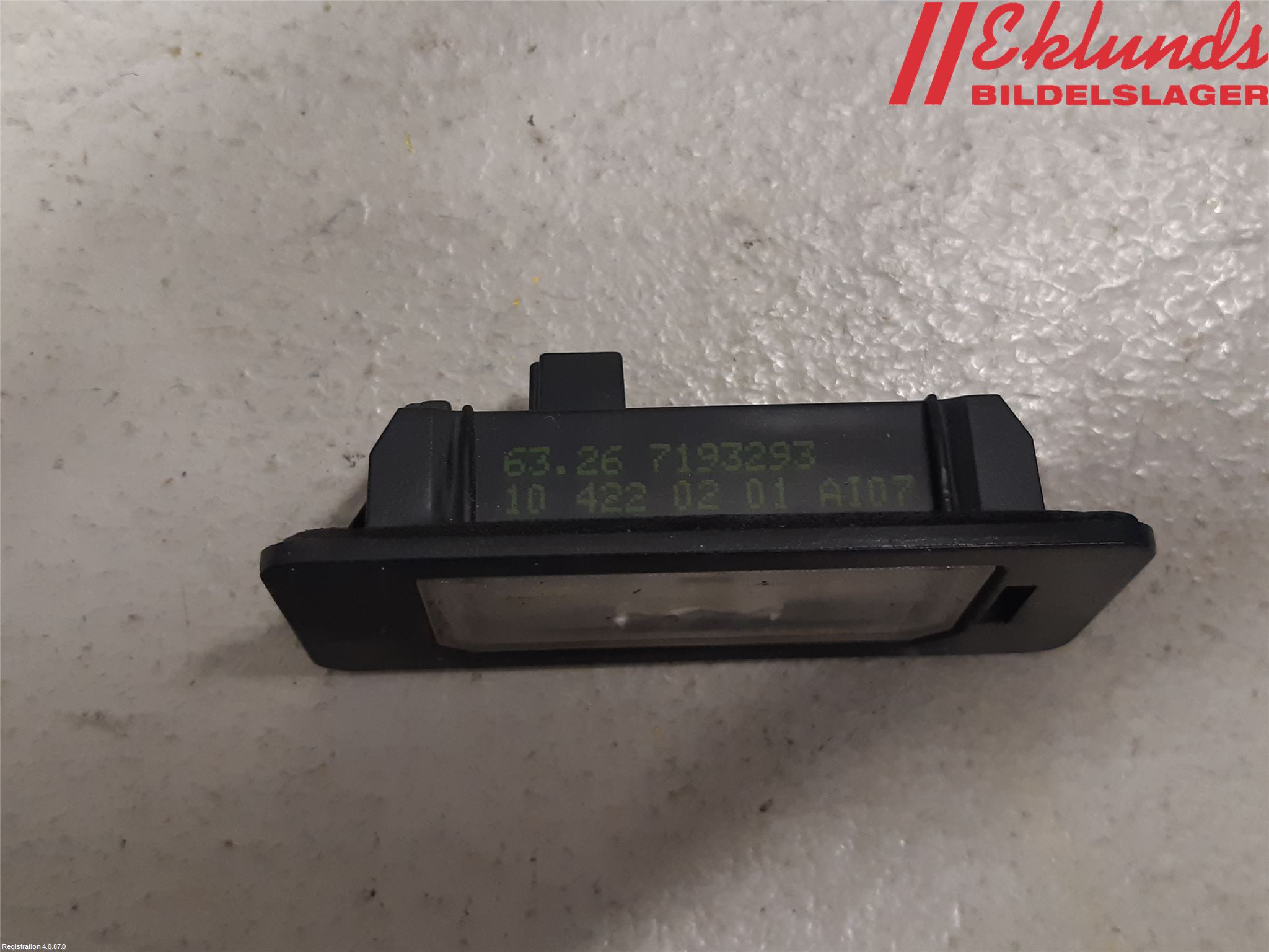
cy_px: 476
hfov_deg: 67.3
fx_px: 953
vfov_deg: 53.1
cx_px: 634
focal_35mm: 26
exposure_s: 1/50
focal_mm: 3.93
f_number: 1.7
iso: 160
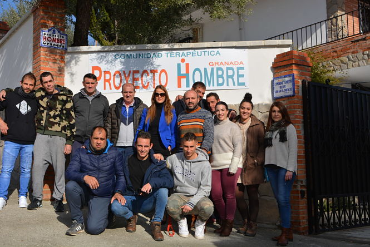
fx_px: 463
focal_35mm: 45
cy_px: 124
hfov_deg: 43.6
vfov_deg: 29.9
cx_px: 185
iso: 100
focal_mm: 30
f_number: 14
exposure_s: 1/200
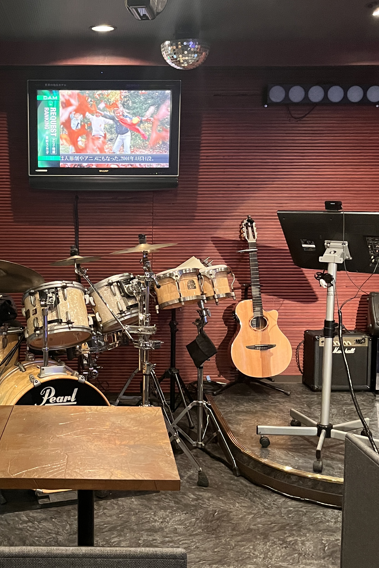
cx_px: 102
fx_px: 695
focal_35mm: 44
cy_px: 274
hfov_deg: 30.1
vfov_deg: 44.5
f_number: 1.6
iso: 500
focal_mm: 5.1
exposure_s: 1/30
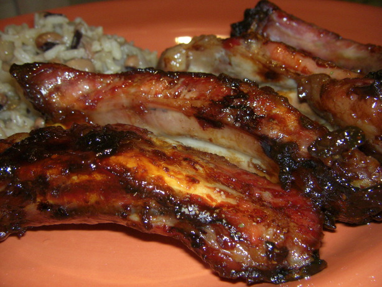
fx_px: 552
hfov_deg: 38.2
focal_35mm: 50
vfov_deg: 29.1
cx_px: 191
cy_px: 144
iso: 250
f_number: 3.7
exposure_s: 1/250
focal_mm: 8.4
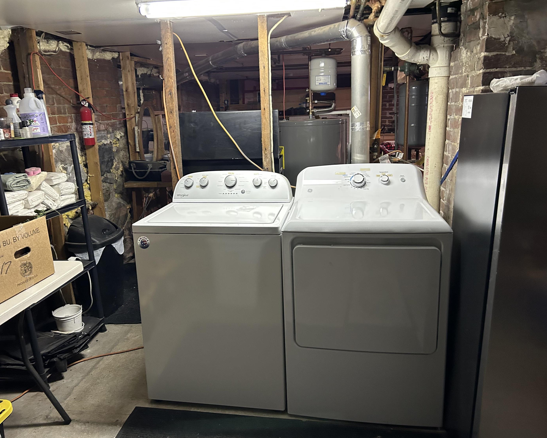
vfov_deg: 51.5
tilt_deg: -13.3
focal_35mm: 28
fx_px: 453
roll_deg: +1.1
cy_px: 219
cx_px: 253
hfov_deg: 62.1
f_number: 1.5
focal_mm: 5.7
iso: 320
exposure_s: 1/60
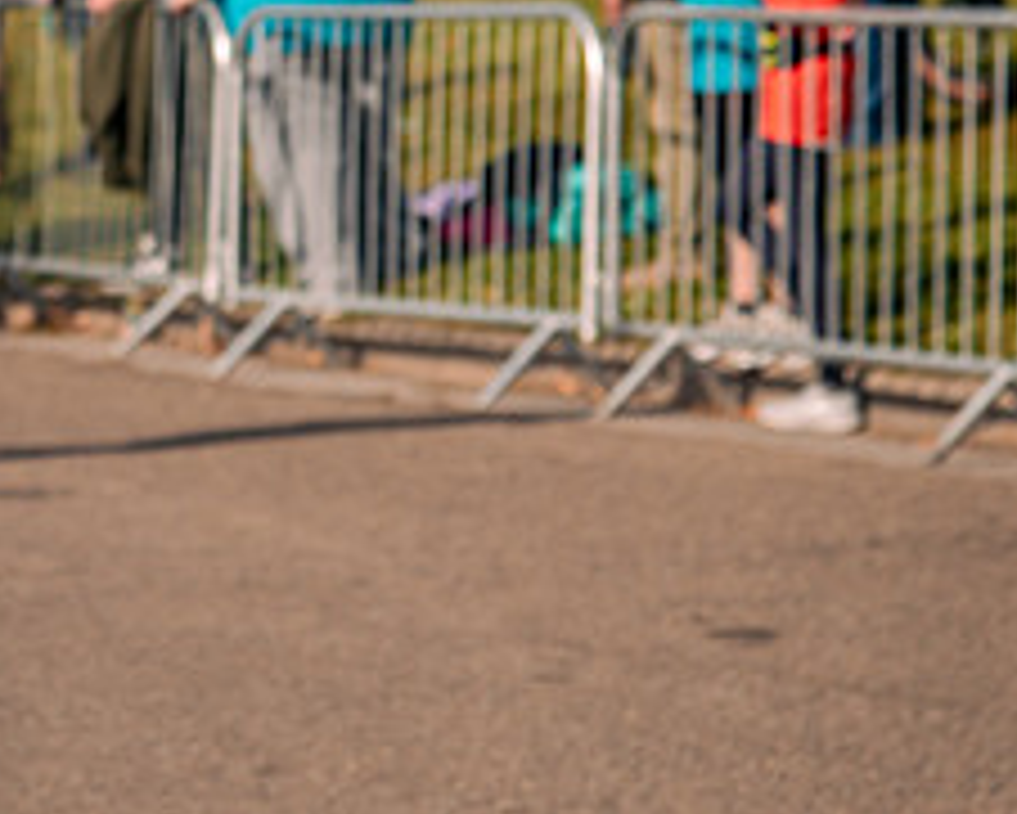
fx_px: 6986
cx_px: -63
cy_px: 116
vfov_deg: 6.7
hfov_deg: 8.3
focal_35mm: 232
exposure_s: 1/1000
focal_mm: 78
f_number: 5
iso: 200
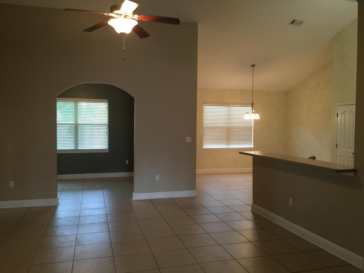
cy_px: 136
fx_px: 305
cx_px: 182
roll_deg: -0.5
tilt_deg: -3.6
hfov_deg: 61.7
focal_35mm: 29
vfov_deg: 48.2
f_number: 2.2
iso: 80
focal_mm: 4.15
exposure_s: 1/15
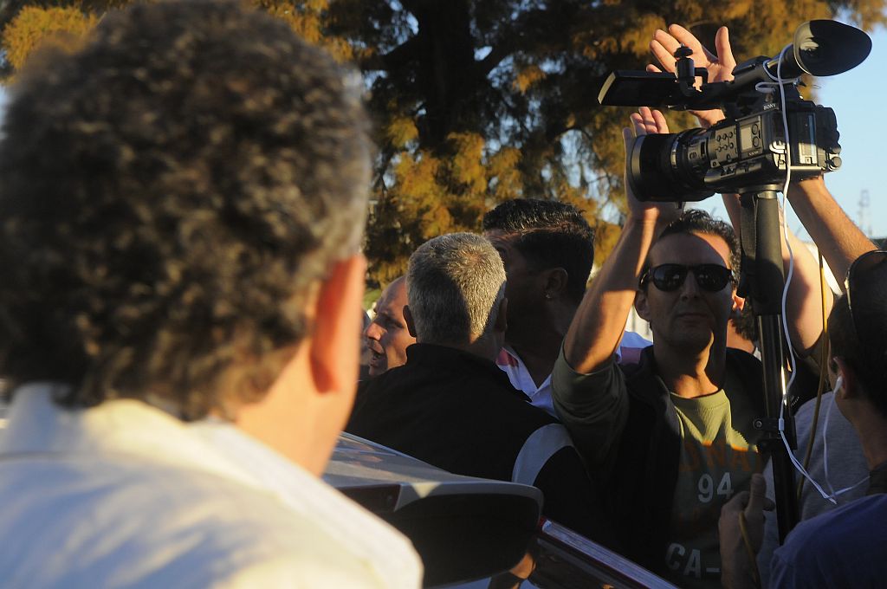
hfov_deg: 24.6
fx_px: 2030
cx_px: 444
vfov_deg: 16.5
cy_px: 294
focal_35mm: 82
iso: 800
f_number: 8
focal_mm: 55
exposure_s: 1/500
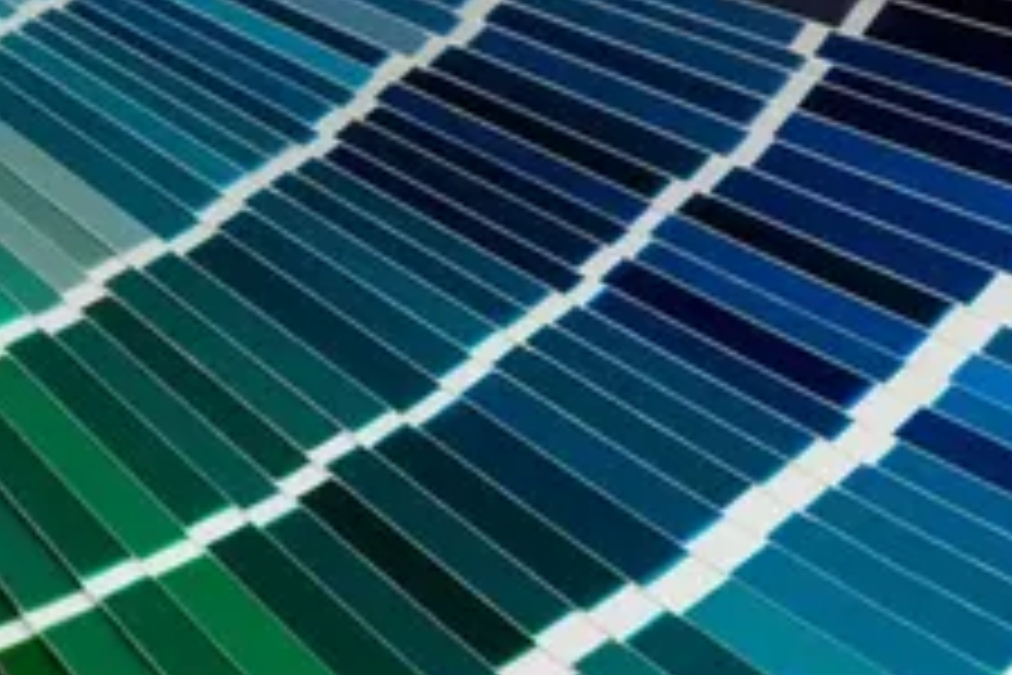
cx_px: 2982
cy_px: 513
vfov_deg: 3.9
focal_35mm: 355
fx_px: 9979
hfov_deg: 5.5
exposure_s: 1/125
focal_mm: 50
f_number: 14
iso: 100
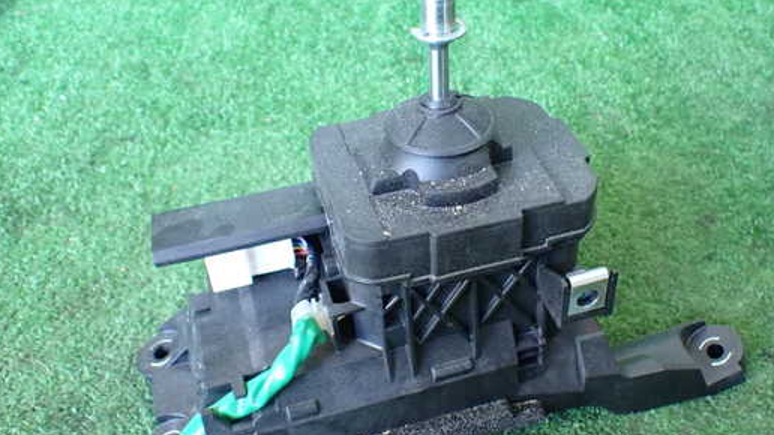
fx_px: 780
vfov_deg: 31.2
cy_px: 228
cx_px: 411
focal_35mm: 38
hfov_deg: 52.8
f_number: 2.3
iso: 800
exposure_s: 1/80
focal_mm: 5.4
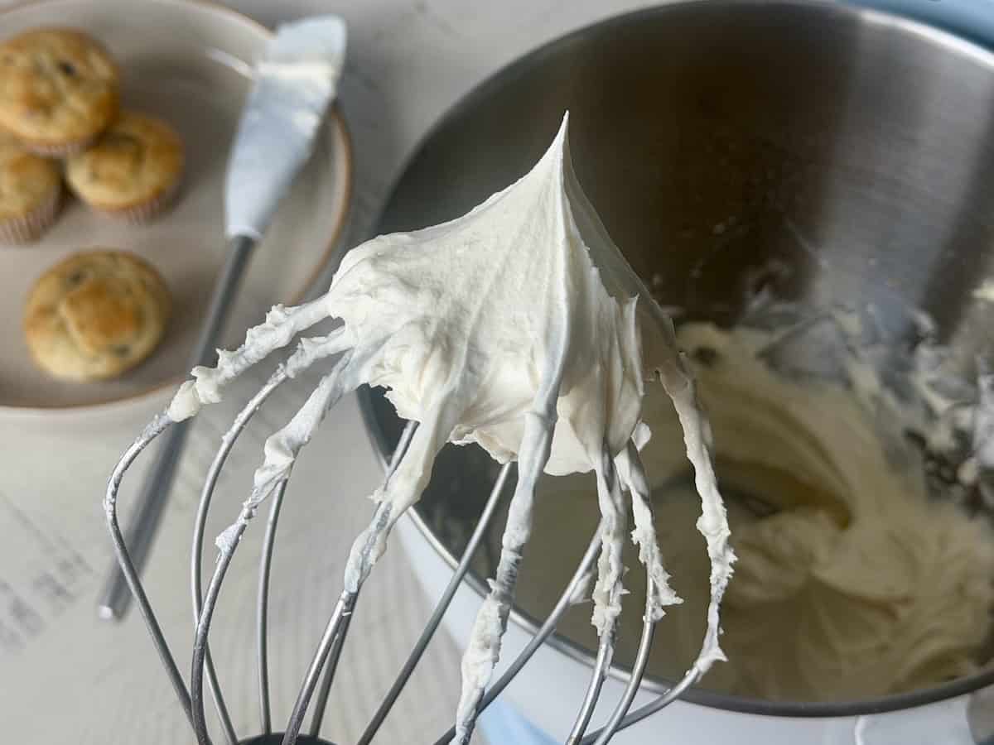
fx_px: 1378
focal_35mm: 48
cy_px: 372
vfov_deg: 30.3
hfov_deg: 39.7
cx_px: 497
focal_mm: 6.8
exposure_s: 1/137
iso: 50
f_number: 1.8
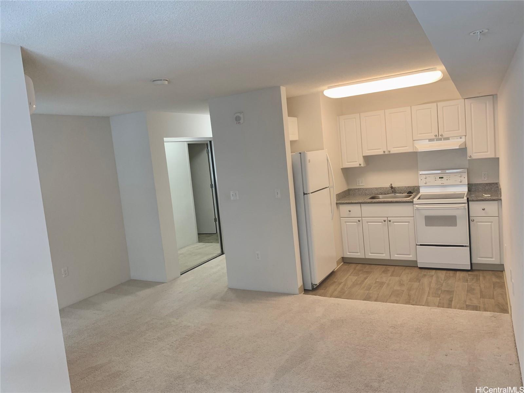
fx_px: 394
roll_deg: +4.9
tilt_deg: -7.8
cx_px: 262
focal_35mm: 26
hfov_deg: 67.3
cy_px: 196
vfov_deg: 53.1
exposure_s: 1/60
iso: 125
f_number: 1.8
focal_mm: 4.25
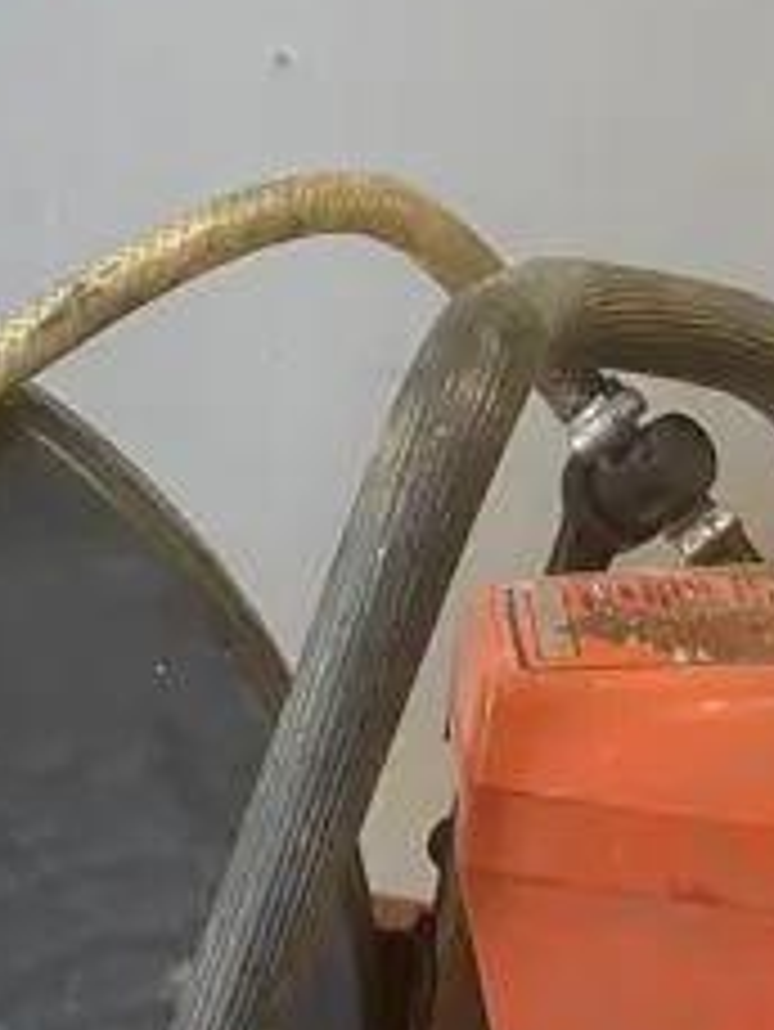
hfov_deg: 11.9
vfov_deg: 15.1
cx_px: 405
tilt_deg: -20.9
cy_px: 1304
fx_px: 3723
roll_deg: +1.6
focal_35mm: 125
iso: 125
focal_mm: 3.99
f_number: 1.8
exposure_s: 1/50
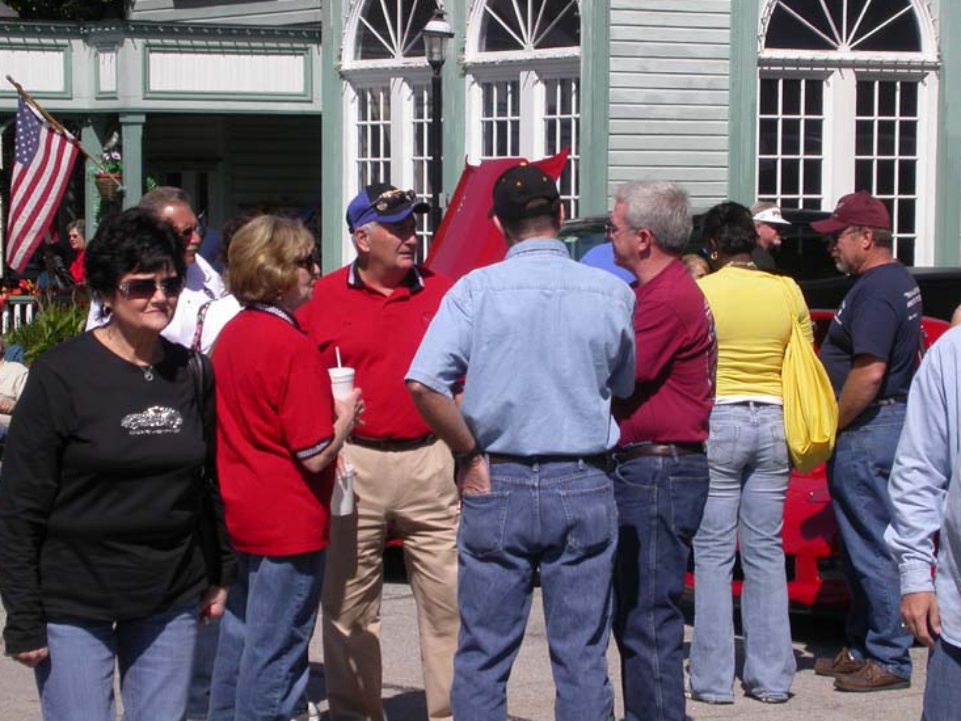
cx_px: 488
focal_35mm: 120
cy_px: 347
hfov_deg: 16.4
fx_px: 3332
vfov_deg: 12.4
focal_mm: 22.8
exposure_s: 1/600
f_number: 6.7
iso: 100
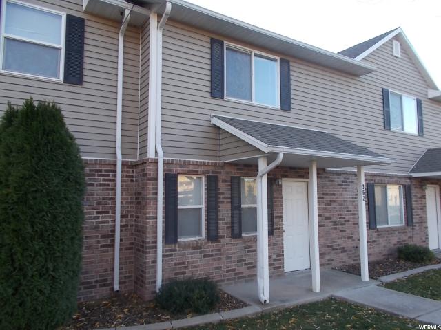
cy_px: 165
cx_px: 220
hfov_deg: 67.3
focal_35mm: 26
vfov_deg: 53.1
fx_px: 331
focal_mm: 4.6
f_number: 3.2
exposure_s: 1/80
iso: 80
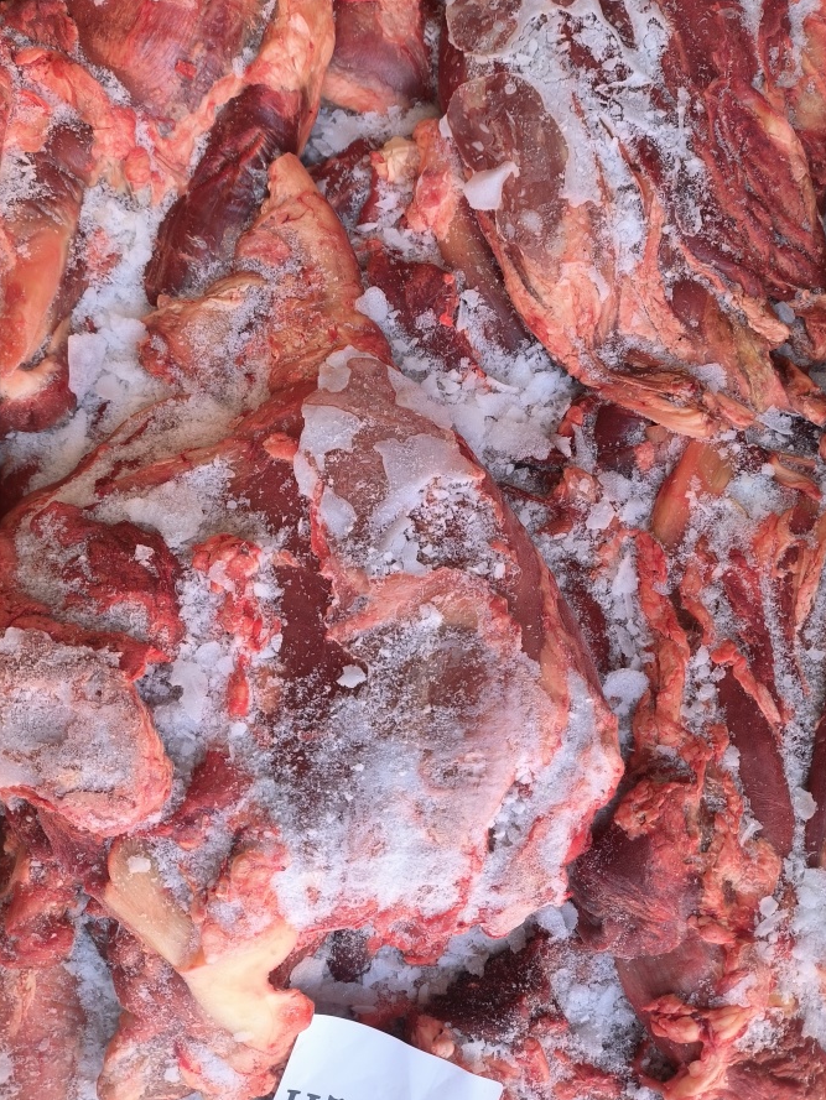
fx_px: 954
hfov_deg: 46.7
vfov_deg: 60.0
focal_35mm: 30
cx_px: 452
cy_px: 555
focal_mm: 4.71
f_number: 1.79
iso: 283
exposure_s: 1/100
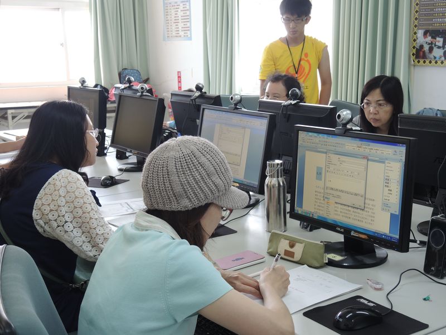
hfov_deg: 38.2
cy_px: 168
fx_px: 644
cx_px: 223
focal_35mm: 50
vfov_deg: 29.1
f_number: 2.8
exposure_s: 1/50
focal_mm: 11
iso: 140
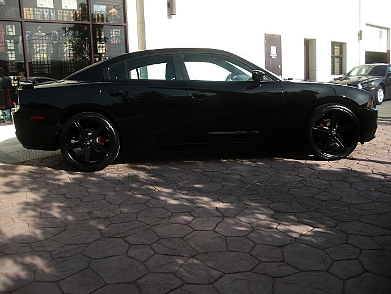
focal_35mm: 36
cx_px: 196
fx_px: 407
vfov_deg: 39.7
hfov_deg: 51.4
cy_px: 147
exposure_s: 1/400
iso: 50
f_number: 2.8
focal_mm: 6.3
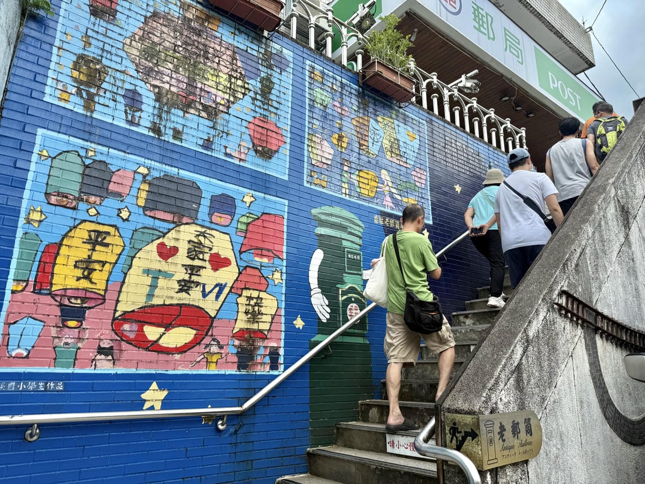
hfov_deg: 71.6
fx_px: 447
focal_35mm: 24
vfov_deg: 56.8
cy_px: 242
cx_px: 322
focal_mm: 6.76
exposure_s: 1/1211
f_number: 1.78
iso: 80
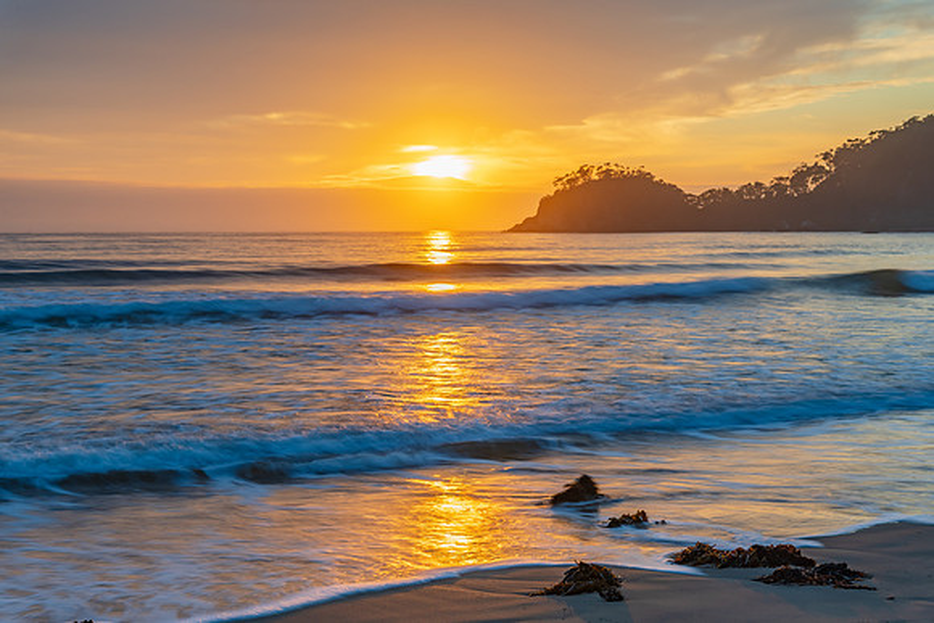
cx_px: 467
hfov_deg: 32.0
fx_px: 1628
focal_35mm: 63
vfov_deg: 21.7
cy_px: 312
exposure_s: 1/2.5
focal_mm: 62
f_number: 9
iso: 100
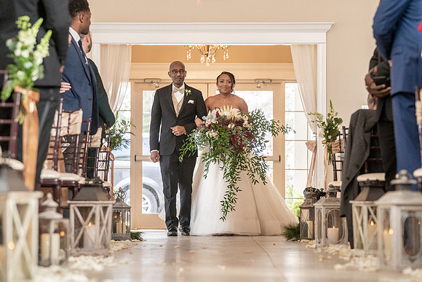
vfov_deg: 10.0
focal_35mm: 138
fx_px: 1613
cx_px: 209
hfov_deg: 14.9
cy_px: 134
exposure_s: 1/200
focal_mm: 120
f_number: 4
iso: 2000
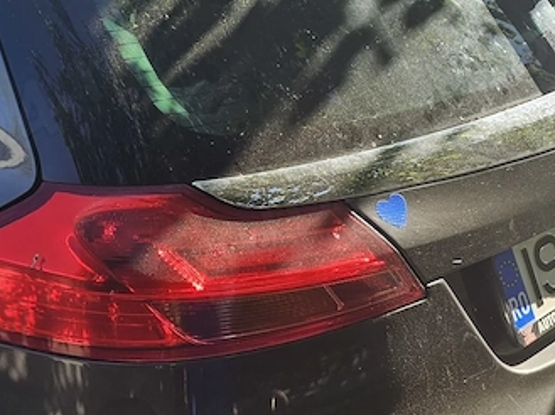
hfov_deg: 27.6
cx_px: 170
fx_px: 1121
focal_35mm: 70
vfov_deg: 21.0
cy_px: 191
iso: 10
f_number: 1.7
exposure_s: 1/212
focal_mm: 6.3
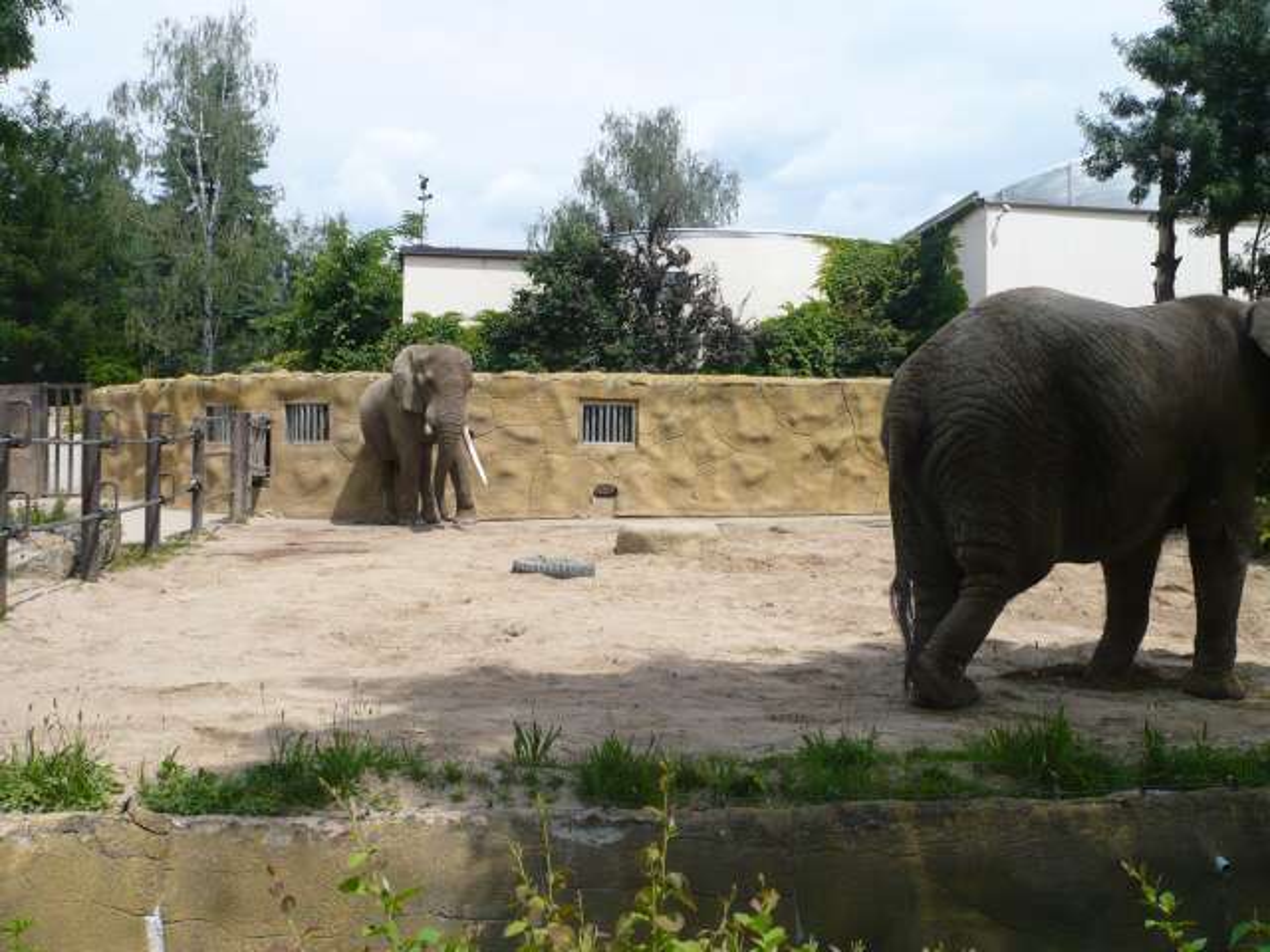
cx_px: 635
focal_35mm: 35
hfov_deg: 52.6
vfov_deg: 40.7
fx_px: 1284
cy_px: 476
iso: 100
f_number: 8
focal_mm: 5.8
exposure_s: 1/200
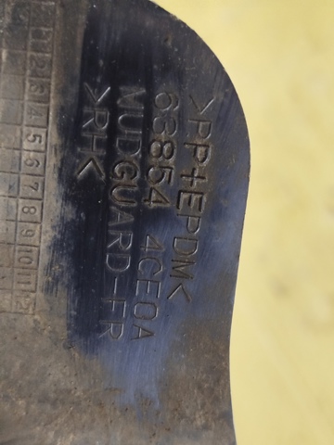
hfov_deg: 30.3
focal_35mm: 48
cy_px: 222
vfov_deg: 39.7
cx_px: 167
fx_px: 618
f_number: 1.7
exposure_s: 1/25
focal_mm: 5.31
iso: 400
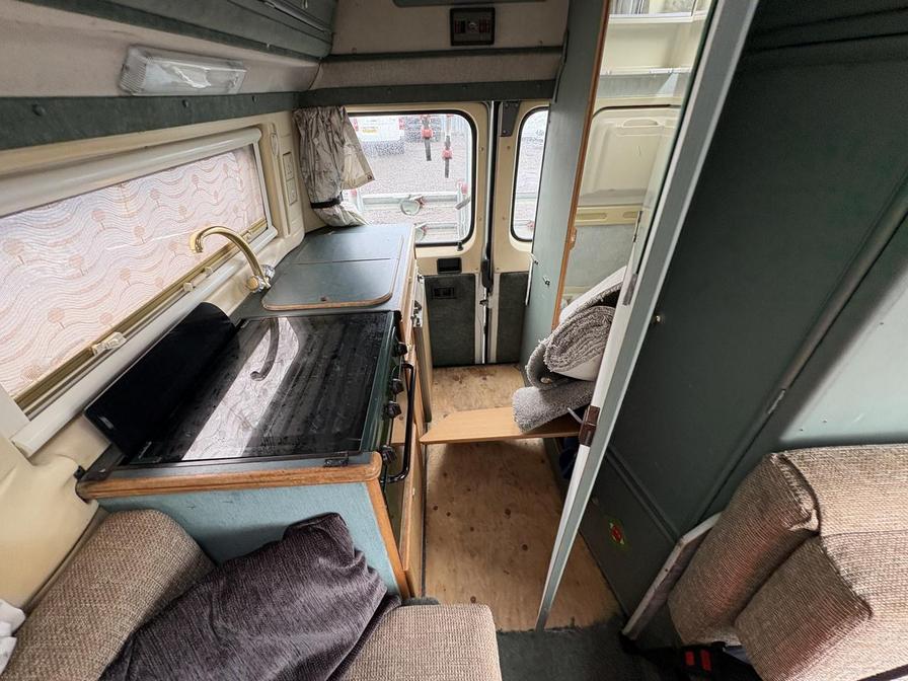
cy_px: 340
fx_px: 367
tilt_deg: -34.4
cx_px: 454
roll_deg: +0.9
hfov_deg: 102.1
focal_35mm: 14
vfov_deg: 85.7
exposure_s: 1/99
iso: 200
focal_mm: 2.22
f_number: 2.2
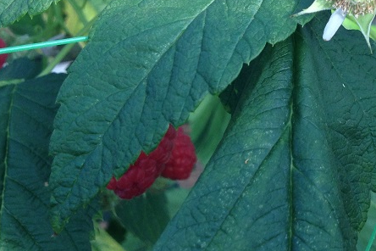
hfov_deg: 23.2
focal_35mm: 84
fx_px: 877
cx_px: 373
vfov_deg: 16.0
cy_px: 1
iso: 50
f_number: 2.4
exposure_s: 1/120
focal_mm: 4.28
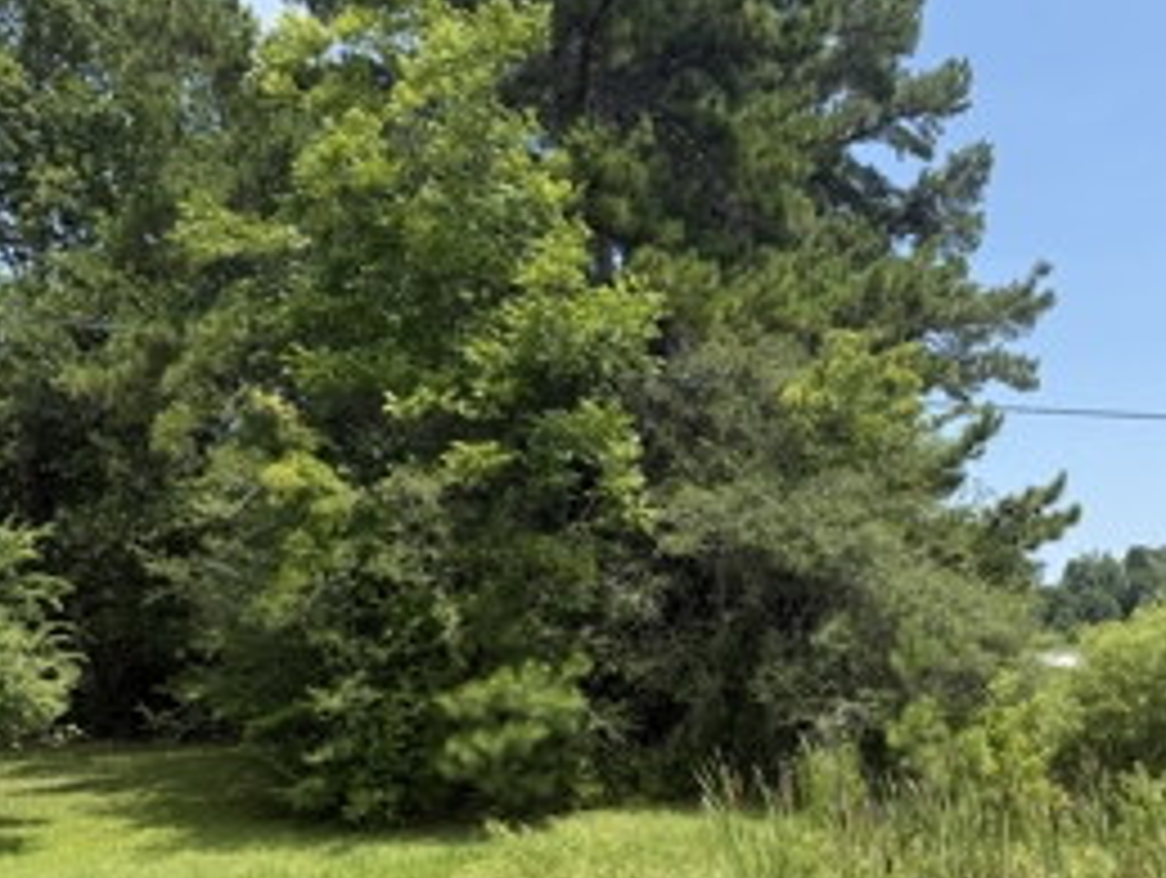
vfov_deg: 38.3
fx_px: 1248
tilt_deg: +2.7
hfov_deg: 49.7
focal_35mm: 37
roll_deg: +2.7
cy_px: 585
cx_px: 707
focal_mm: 6.76
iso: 80
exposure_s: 1/2907
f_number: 1.78
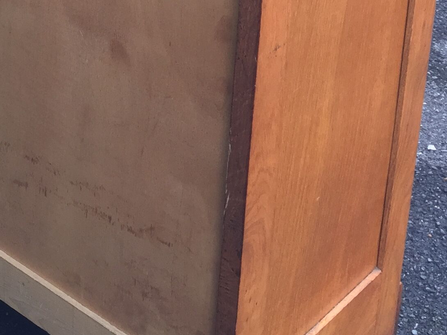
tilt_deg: -14.8
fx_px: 1123
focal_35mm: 87
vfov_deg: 15.4
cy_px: -197
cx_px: 49
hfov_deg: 22.0
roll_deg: -2.7
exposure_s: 1/100
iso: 32
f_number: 2.2
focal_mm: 4.15
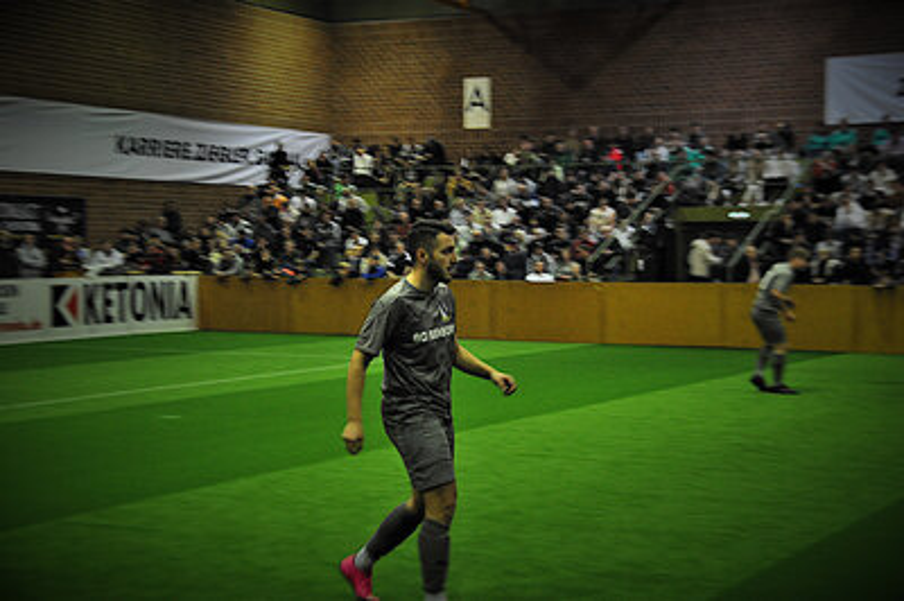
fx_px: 1694
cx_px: 452
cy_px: 300
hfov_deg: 29.9
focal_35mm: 68
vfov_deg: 20.1
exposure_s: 1/40
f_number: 4.8
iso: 1600
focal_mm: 45
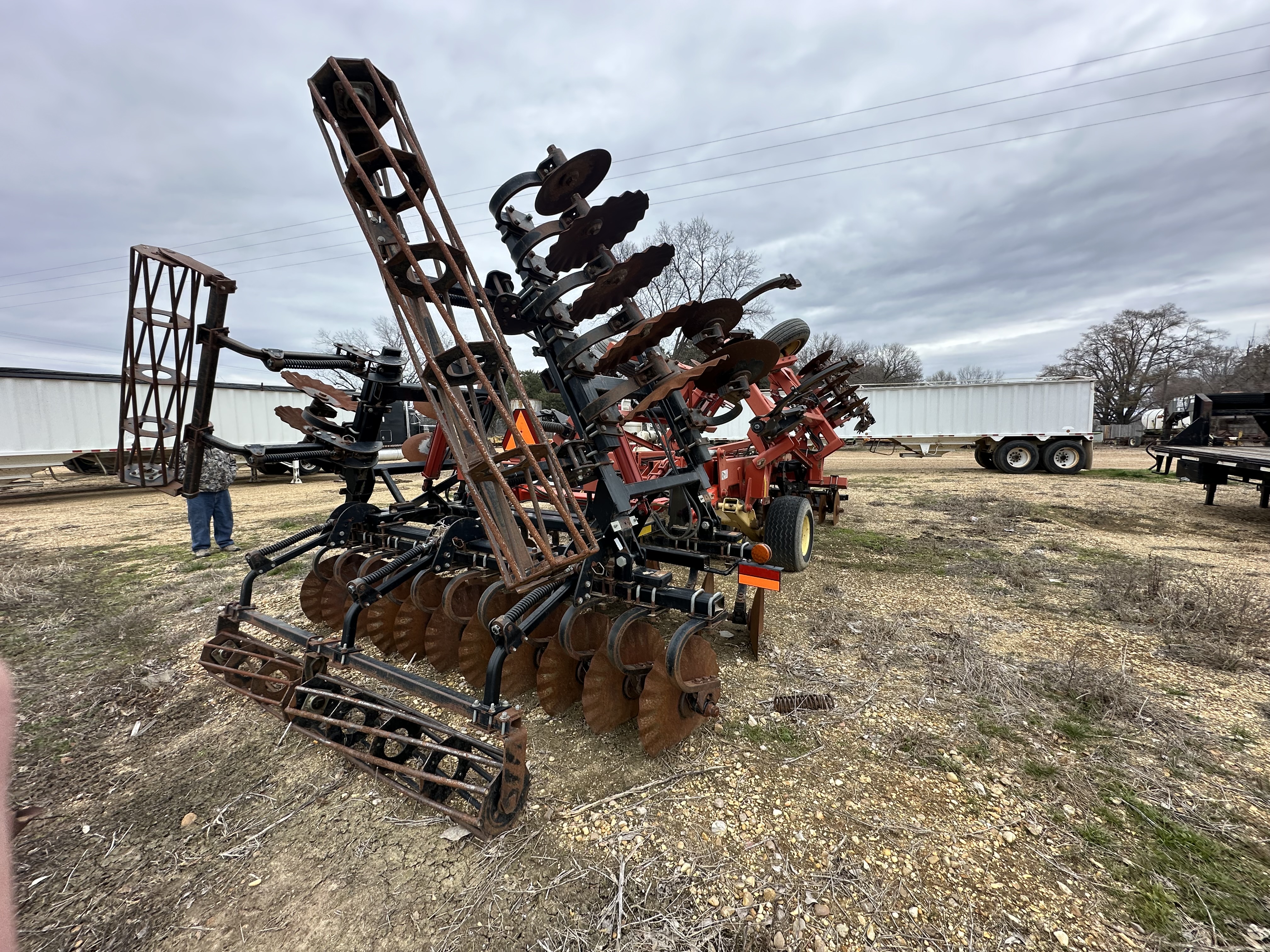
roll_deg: +0.1
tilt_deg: -4.6
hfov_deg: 102.1
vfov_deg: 85.7
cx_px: 635
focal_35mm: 14
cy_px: 476
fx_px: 514
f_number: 2.2
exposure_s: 1/428
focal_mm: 2.22
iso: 40
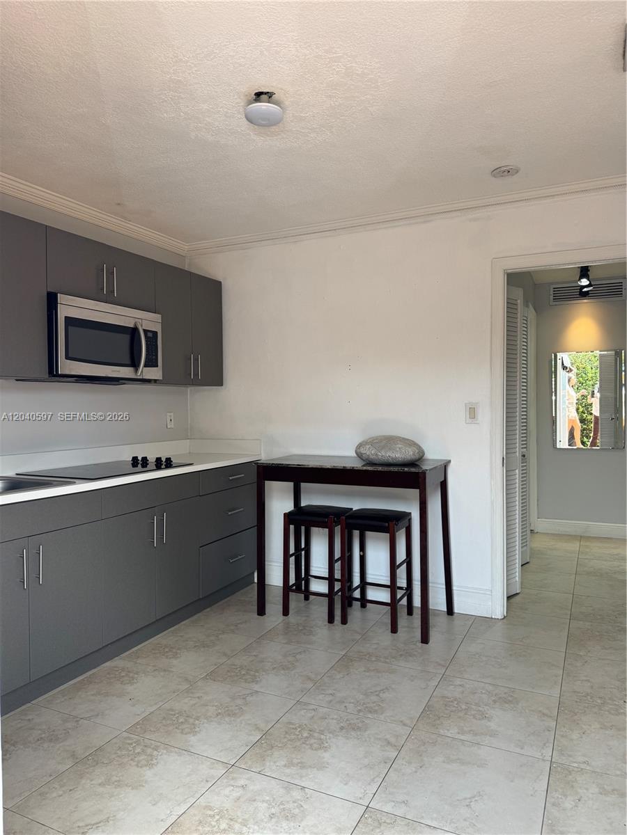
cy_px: 418
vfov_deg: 71.6
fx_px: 580
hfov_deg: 56.8
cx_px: 314
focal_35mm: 24
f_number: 1.78
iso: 50
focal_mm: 6.76
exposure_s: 1/123
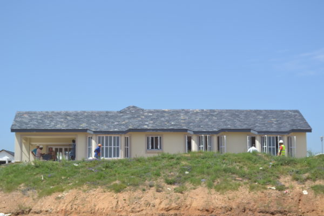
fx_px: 648
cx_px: 162
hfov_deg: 28.1
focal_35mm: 72
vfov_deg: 18.9
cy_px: 108
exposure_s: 1/200
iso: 100
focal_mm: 48
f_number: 7.1
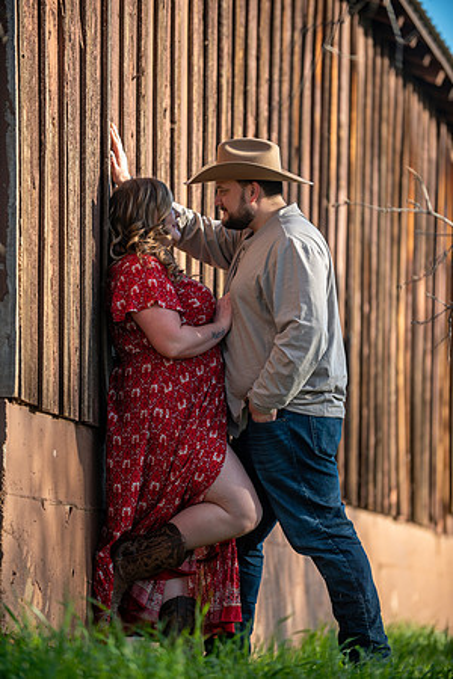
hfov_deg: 6.9
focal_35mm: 200
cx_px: 226
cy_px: 340
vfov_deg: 10.3
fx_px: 3775
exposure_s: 1/250
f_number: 2.8
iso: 50
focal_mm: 200
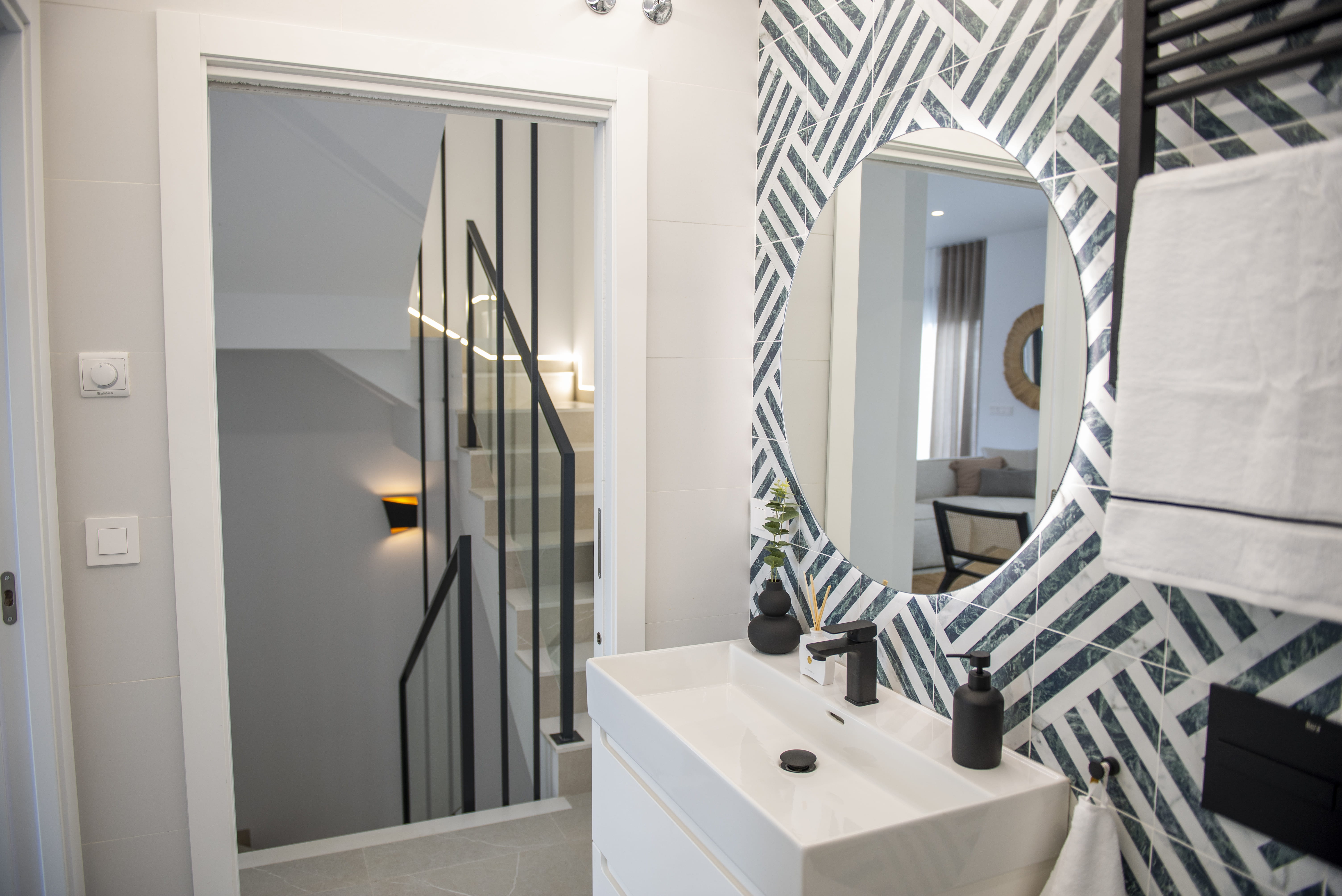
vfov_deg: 53.2
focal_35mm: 24
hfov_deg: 73.7
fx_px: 895
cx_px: 671
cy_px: 448
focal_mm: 24
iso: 500
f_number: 2.8
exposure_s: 1/160
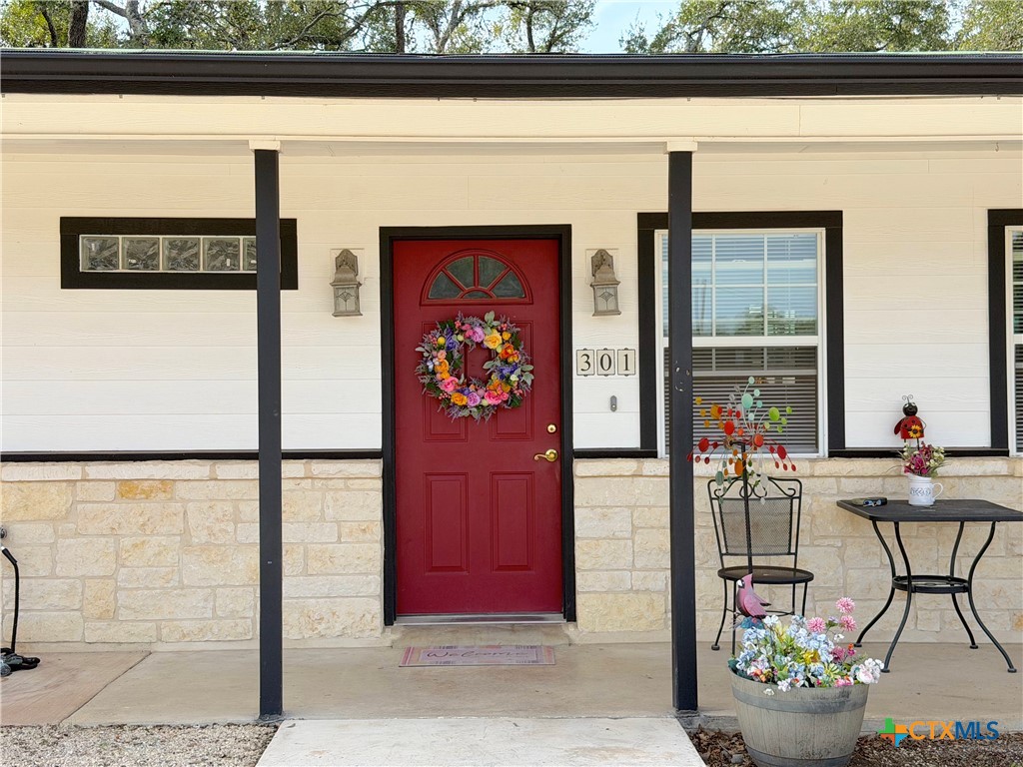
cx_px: 512
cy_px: 384
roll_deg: +0.4
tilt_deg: +0.0
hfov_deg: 39.7
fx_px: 1419
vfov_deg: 30.3
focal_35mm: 48
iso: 64
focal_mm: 6.76
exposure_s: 1/1883
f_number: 1.78
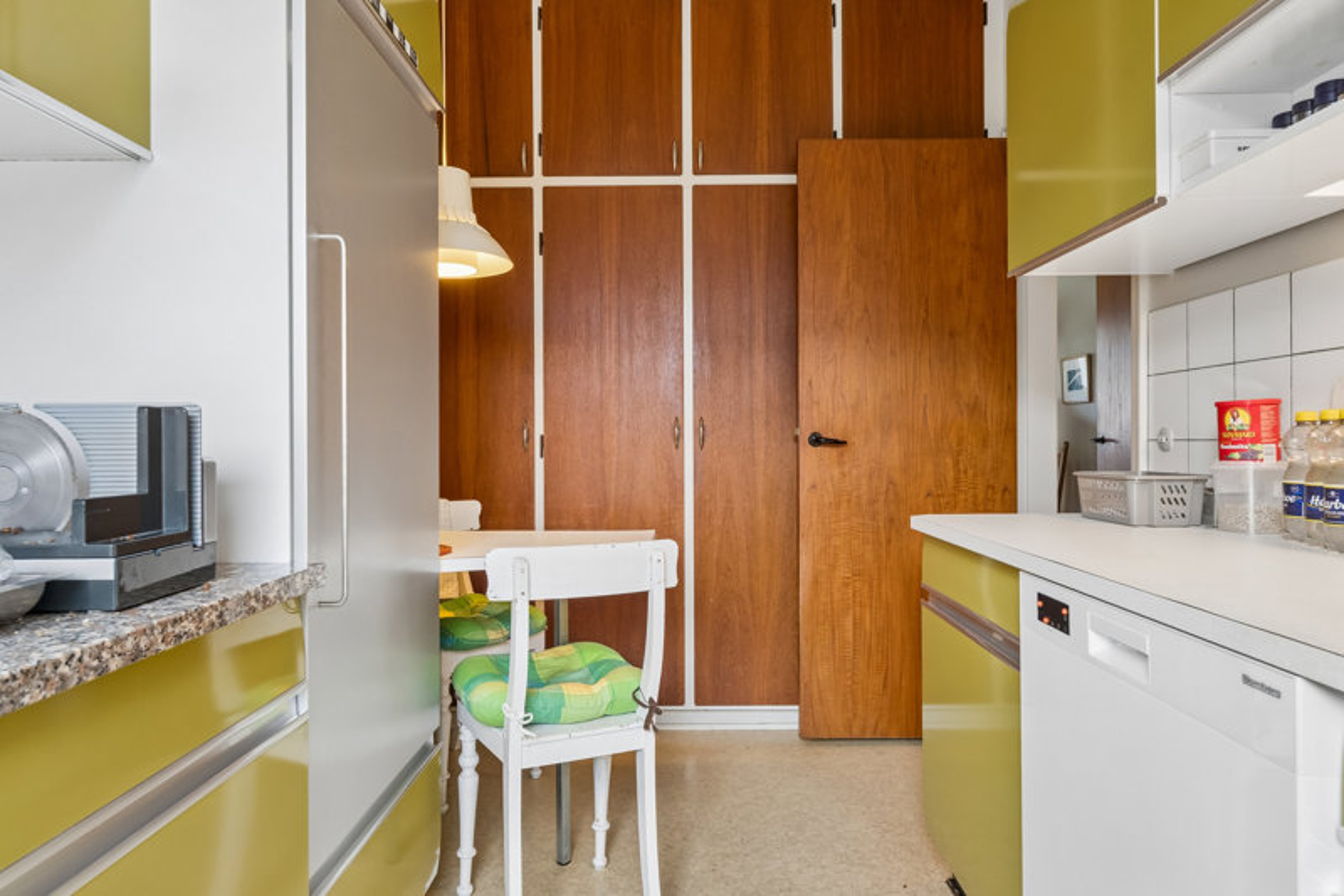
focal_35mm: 22
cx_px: 672
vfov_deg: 56.1
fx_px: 840
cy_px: 448
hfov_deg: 77.3
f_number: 8
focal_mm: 15
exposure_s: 1/6
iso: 200
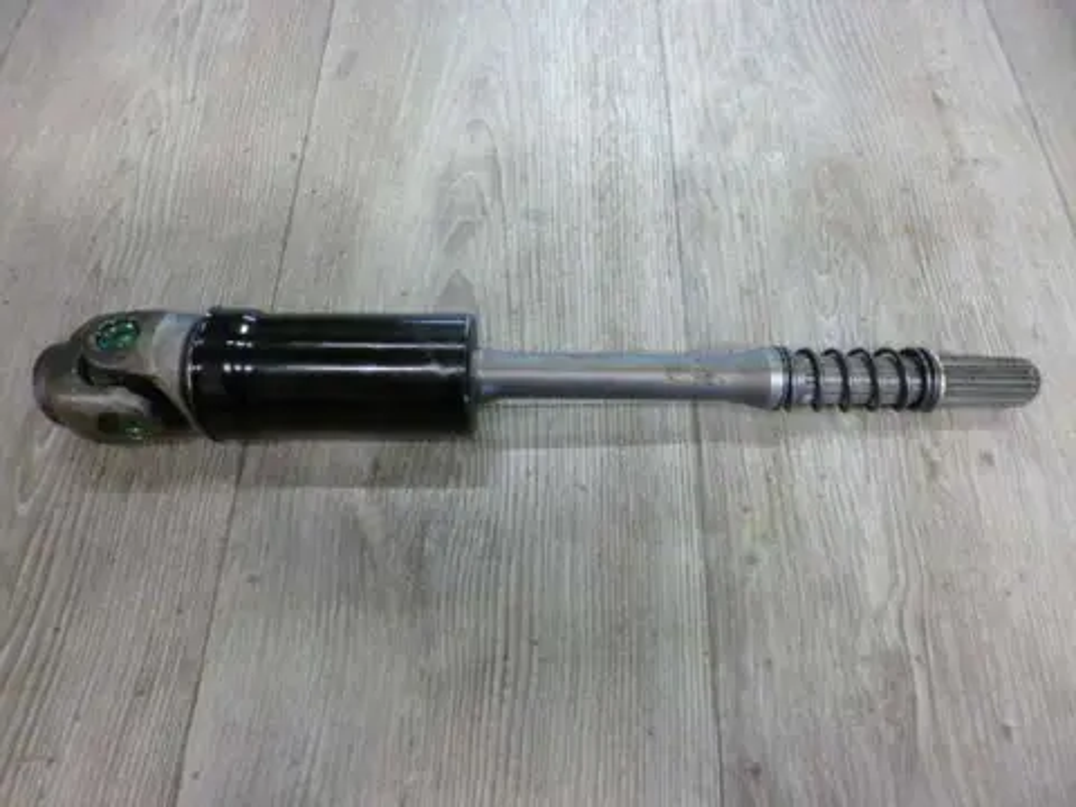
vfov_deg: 56.8
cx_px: 538
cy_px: 404
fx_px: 746
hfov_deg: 71.6
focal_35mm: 24
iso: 400
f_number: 2.5
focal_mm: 4.3
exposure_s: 1/30
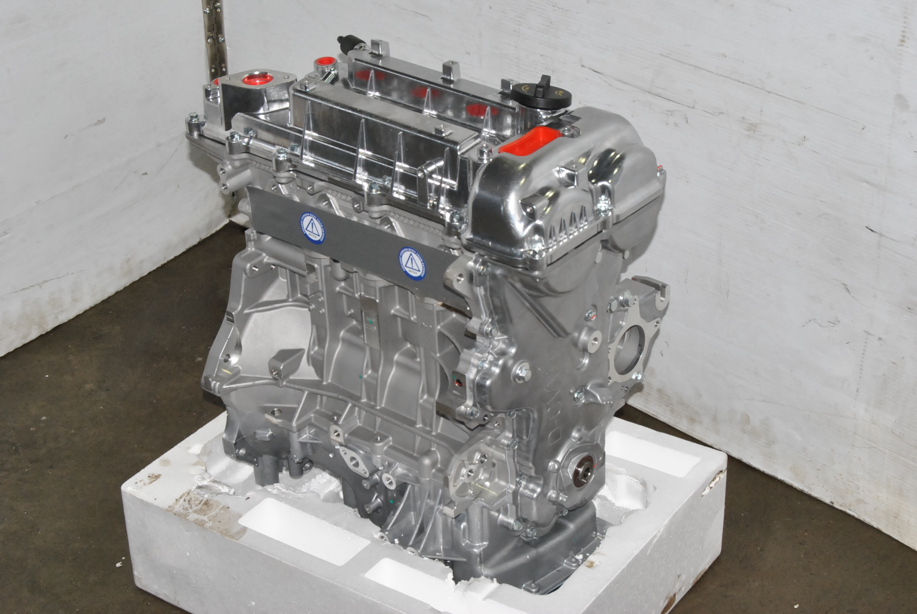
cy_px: 307
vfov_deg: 19.8
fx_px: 1760
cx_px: 458
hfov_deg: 29.2
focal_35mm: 69
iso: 800
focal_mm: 46
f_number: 14
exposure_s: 1/200
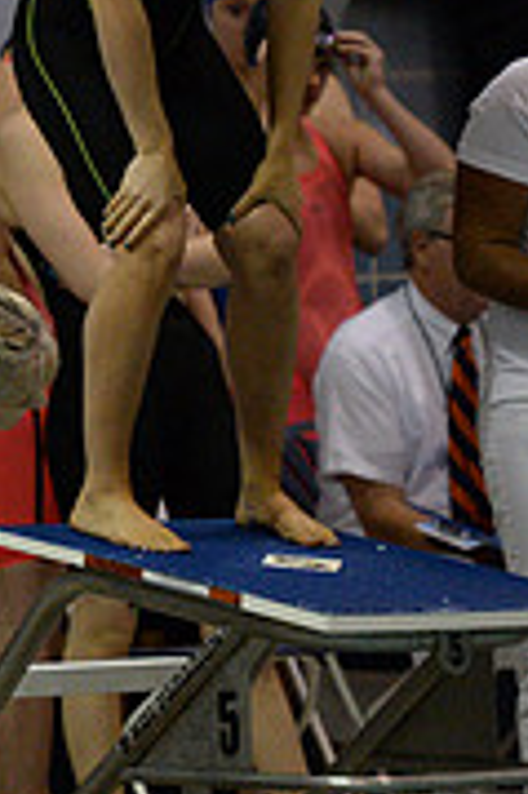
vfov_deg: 4.7
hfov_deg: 3.1
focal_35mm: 438
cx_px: -750
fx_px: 9654
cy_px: 151
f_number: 2.8
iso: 6400
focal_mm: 135
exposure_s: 1/800
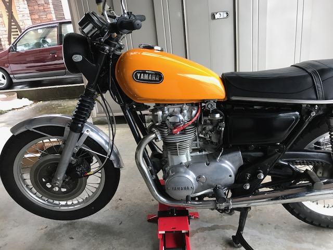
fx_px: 269
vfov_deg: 49.7
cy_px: 125
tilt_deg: -17.4
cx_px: 166
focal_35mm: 28
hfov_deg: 63.4
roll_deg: +5.3
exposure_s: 1/15
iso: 40
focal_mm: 3.99
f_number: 1.8
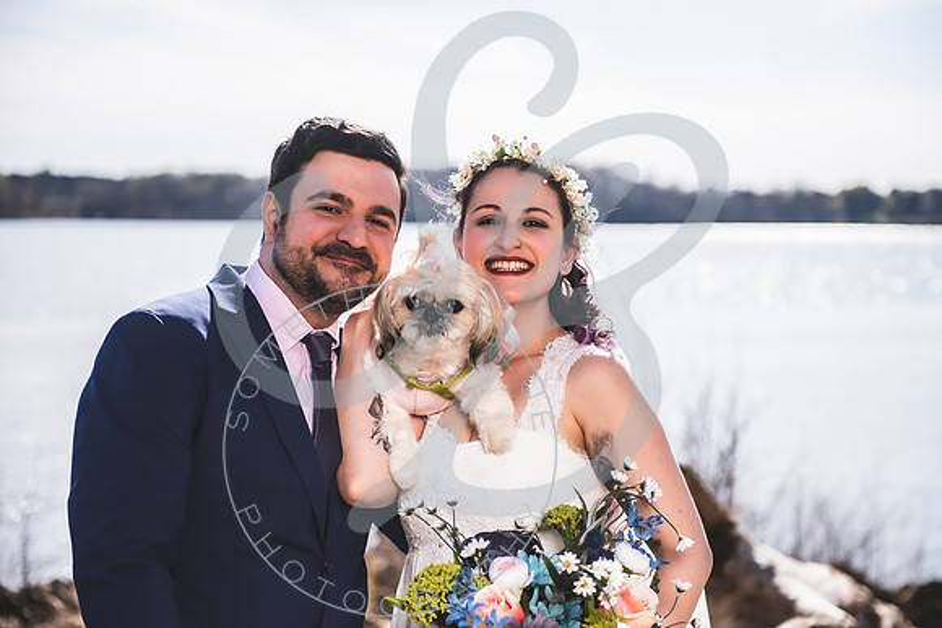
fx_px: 1905
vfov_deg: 18.7
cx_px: 482
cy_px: 314
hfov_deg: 27.8
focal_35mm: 73
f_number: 2.8
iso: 100
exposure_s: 1/2000
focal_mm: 70
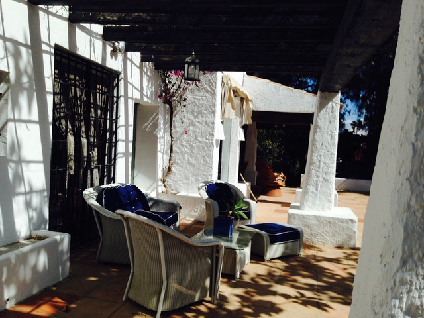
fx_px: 404
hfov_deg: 55.4
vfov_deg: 42.9
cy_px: 159
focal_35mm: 33
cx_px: 212
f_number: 2.4
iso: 50
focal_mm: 4.12
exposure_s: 1/3390
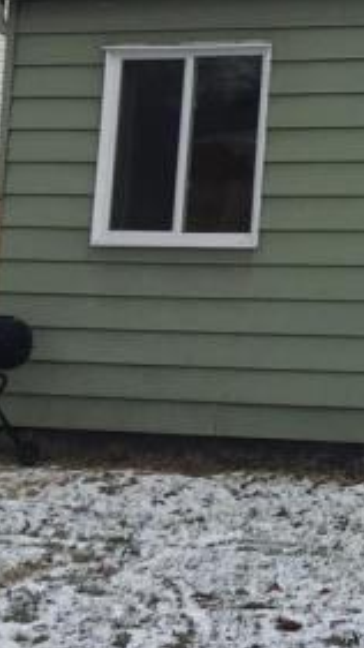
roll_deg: +0.0
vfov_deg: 17.9
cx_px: 1009
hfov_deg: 9.0
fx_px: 1974
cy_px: -78
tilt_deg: +7.1
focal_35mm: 115
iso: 32
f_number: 2.2
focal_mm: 4.15
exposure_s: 1/1276
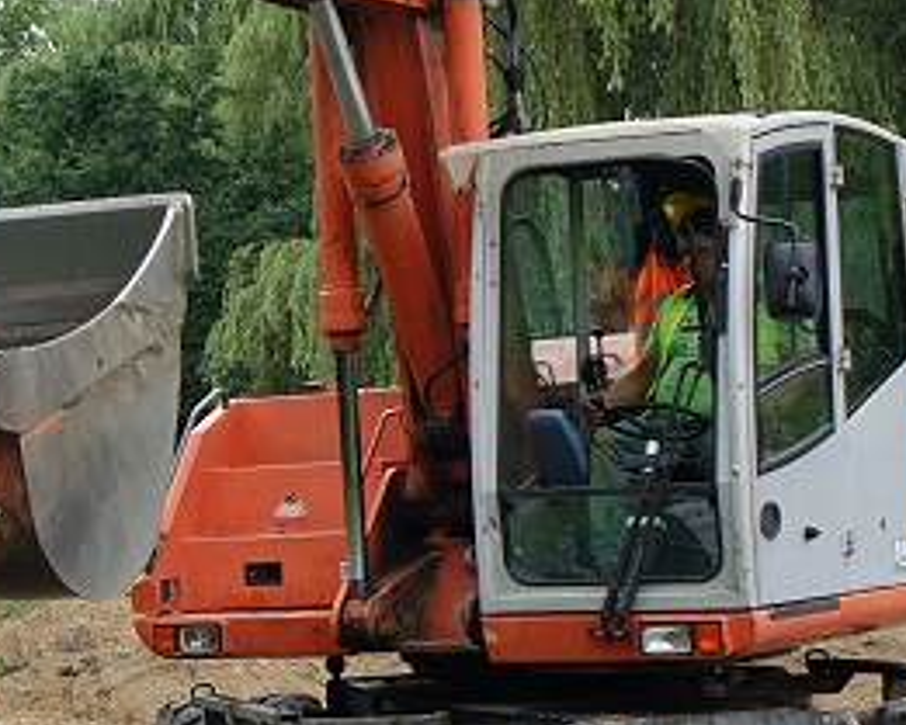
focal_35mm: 141
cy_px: 581
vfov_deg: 10.9
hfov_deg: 13.4
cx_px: -104
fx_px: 3782
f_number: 2.8
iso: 125
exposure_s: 1/200
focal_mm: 17.83
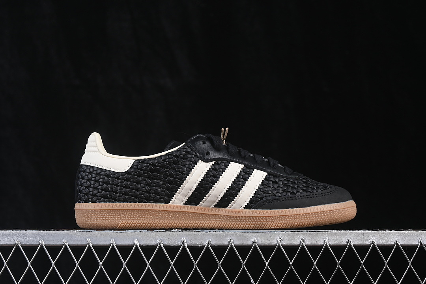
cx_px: 213
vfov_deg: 18.2
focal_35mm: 75
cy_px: 142
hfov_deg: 27.0
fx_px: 887
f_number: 6.3
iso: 160
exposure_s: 1/60
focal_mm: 50
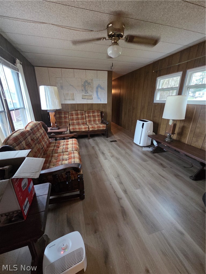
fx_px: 103
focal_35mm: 13
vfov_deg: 106.2
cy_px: 137
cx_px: 103
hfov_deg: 89.9
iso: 1250
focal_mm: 2.2
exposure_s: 1/60
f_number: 2.2
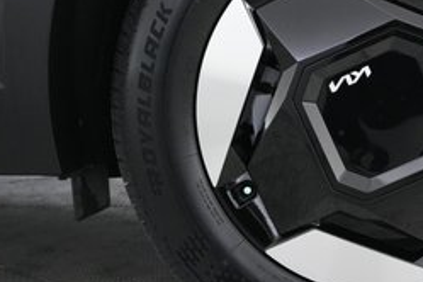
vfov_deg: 18.9
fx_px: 846
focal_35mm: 72
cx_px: 387
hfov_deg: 27.0
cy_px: 109
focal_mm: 28
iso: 4000
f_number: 2.8
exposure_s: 1/160
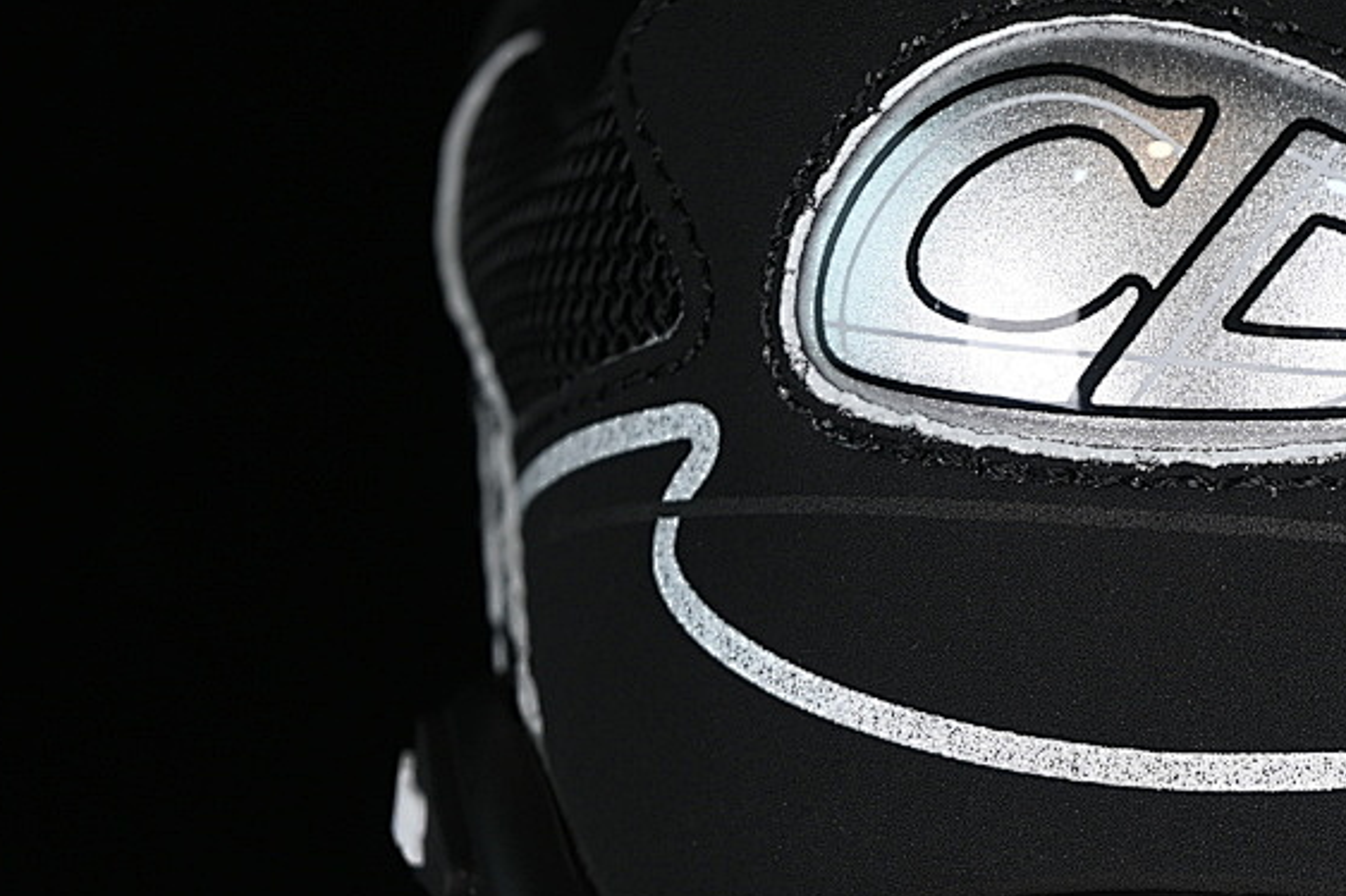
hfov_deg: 14.2
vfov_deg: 9.5
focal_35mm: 144
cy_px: 624
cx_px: 1140
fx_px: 5382
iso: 160
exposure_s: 1/40
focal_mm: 50
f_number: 6.3
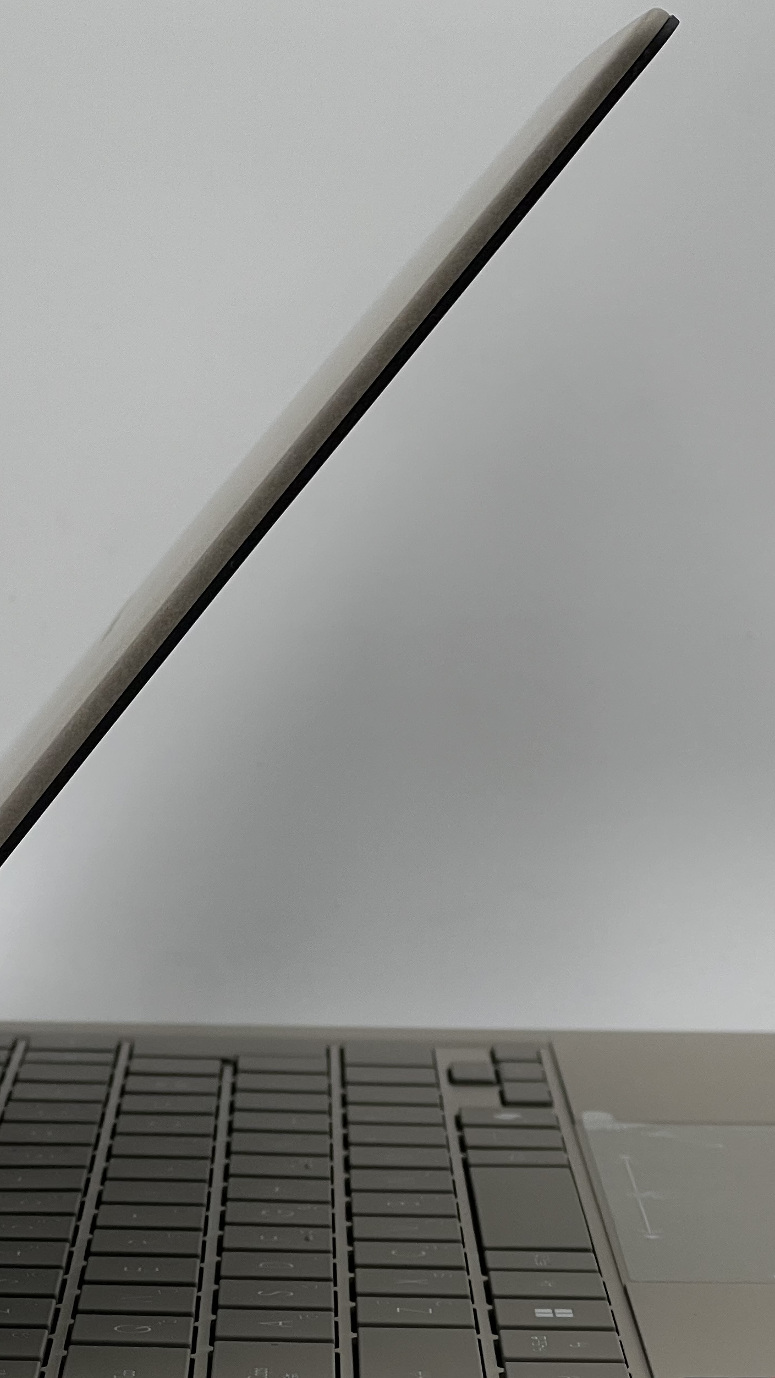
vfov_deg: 15.9
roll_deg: +0.6
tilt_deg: -5.9
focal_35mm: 135
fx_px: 4932
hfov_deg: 9.0
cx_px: 470
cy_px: 798
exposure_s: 1/99
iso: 40
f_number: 2.8
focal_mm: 9
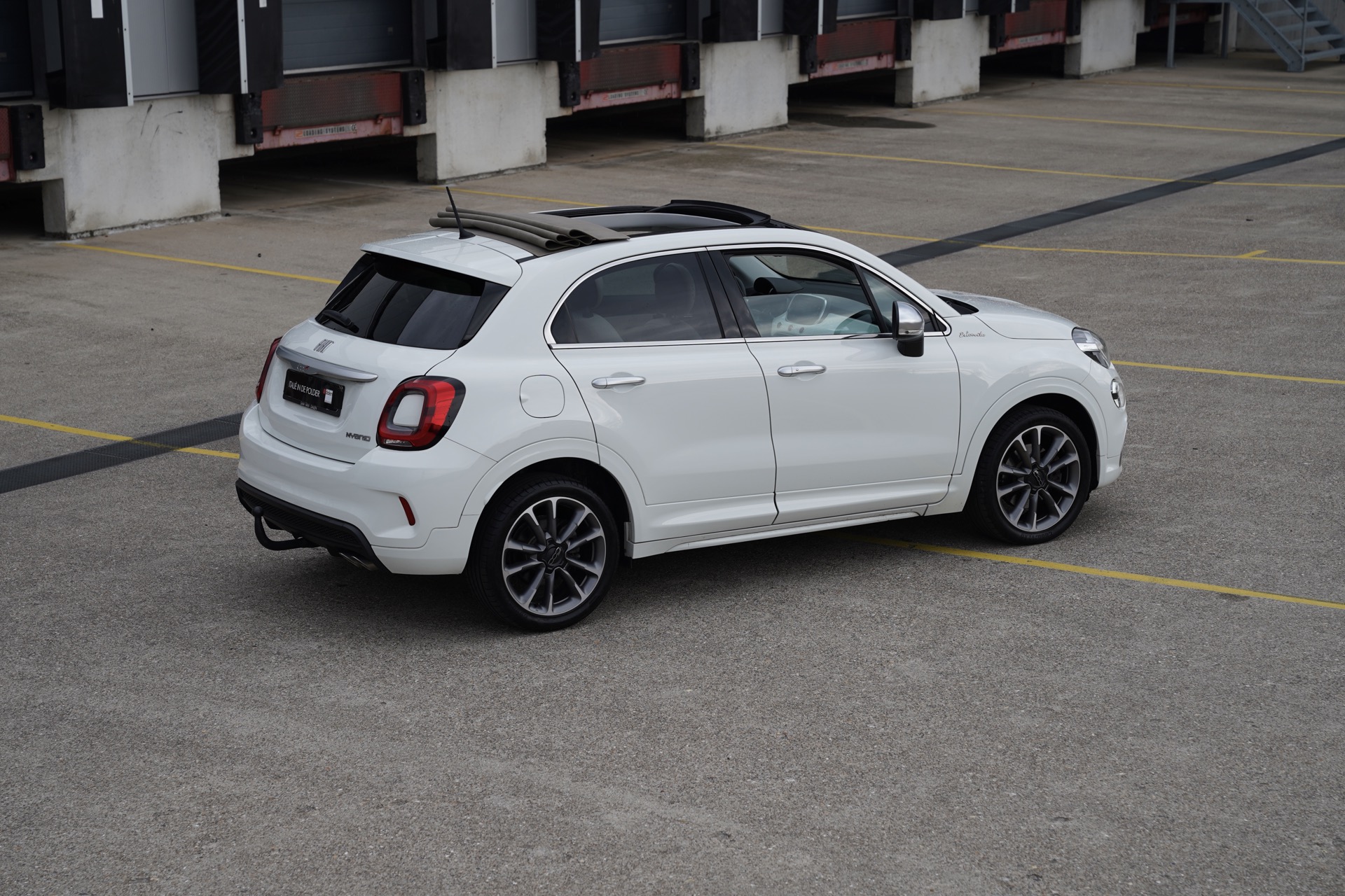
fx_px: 2615
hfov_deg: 28.8
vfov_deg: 19.5
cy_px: 448
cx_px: 672
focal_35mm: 70
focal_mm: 70
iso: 100
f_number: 5
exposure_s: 1/250
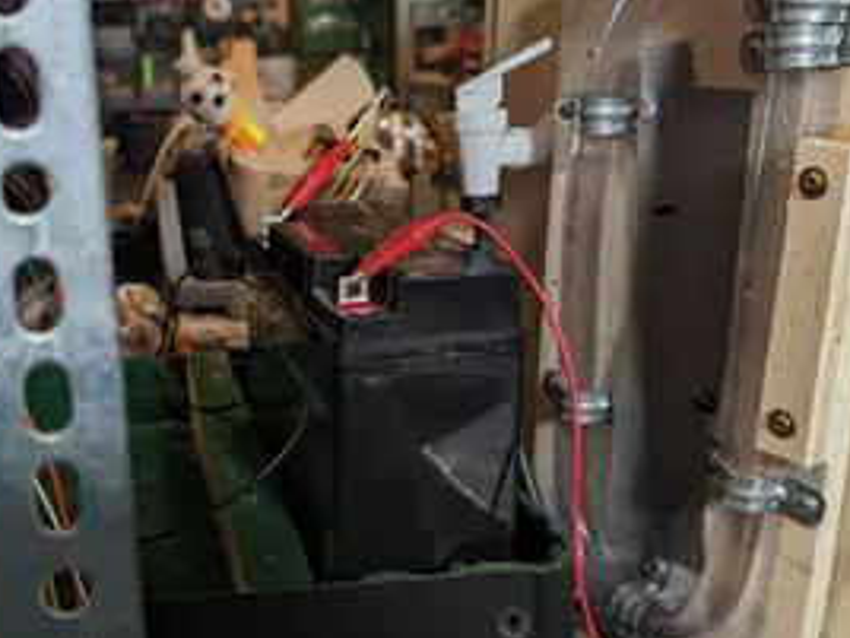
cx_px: 206
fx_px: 1056
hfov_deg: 42.4
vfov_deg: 33.6
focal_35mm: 43
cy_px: 316
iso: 84
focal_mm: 6.81
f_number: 1.85
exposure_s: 1/40
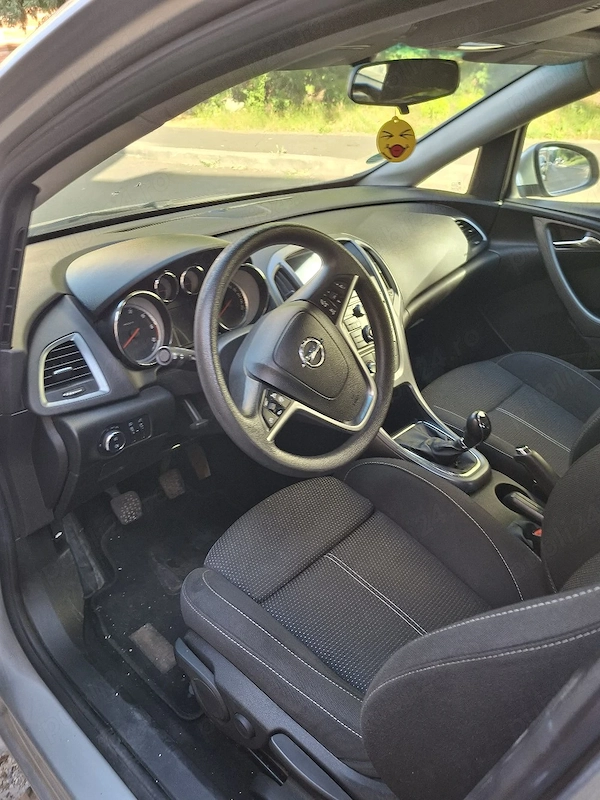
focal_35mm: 23
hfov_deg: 58.9
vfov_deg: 73.9
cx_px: 300
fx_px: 532
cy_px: 400
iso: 64
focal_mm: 5.54
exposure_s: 1/100
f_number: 1.8
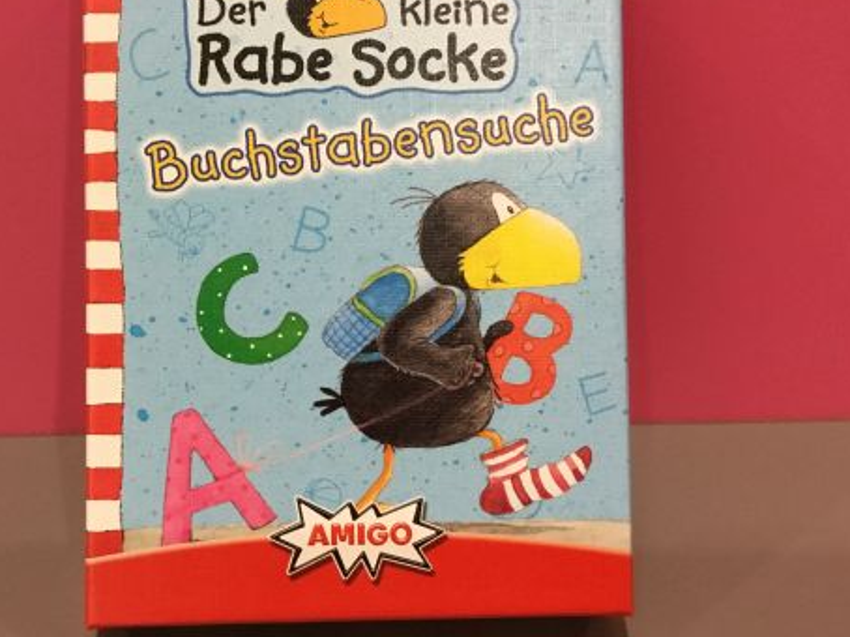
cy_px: 279
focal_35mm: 41
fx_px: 1006
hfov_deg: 45.4
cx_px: 313
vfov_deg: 35.1
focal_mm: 3.3
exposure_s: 1/25
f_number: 2.4
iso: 200
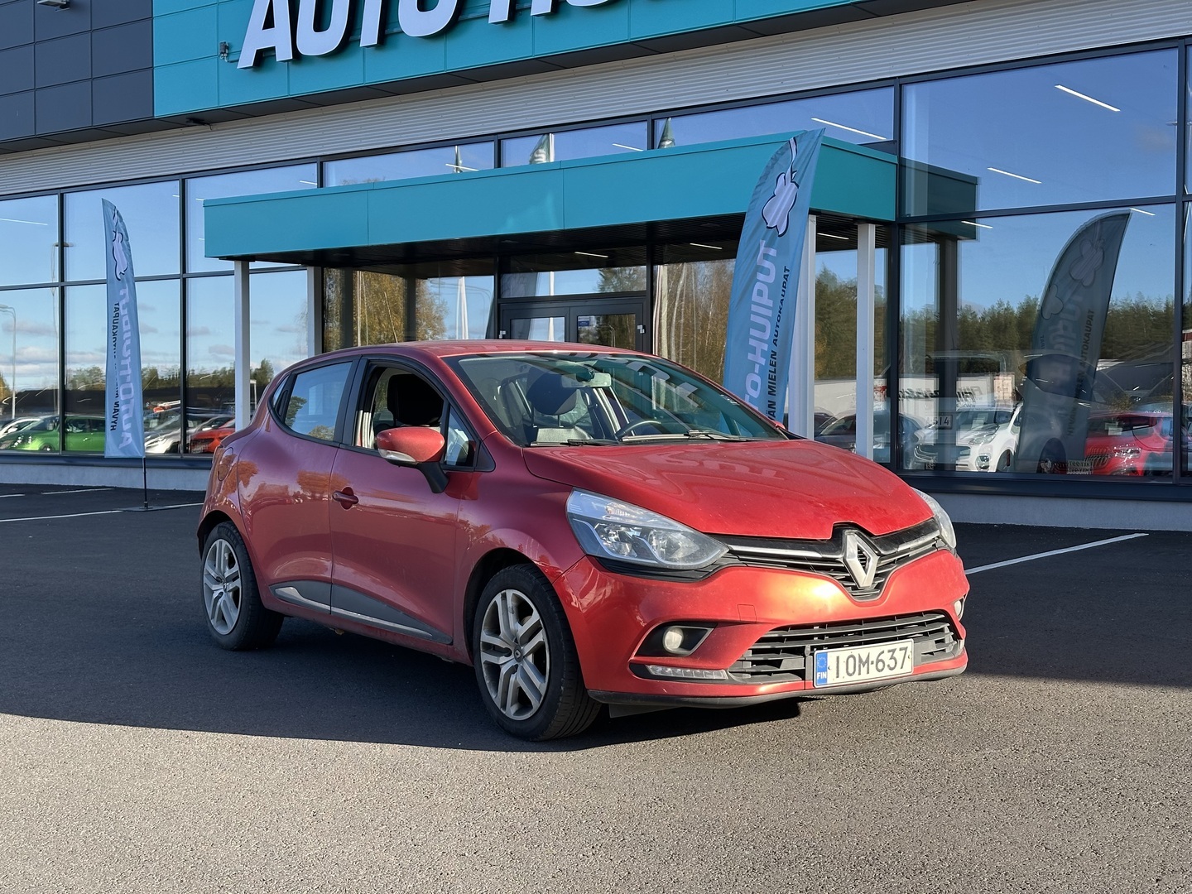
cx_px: 596
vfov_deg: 30.3
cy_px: 447
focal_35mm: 48
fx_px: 1653
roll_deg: -0.4
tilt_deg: -0.2
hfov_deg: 39.7
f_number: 1.78
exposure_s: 1/709
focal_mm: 6.86
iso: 64
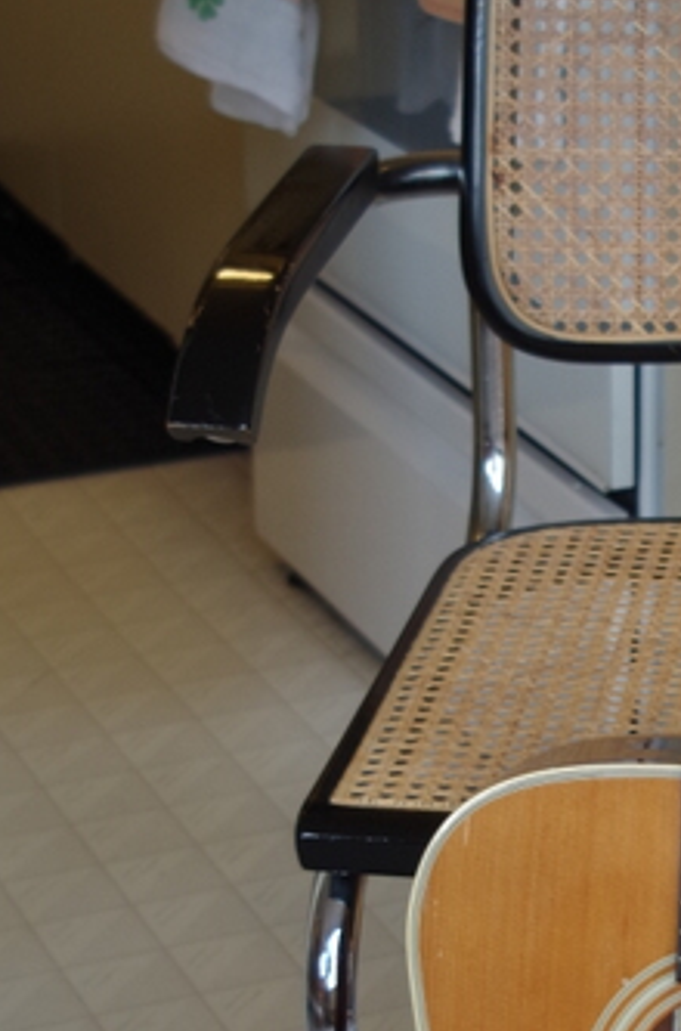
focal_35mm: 125
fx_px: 3569
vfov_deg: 16.4
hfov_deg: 10.8
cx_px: 724
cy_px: 734
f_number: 4
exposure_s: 1/60
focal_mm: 35
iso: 400
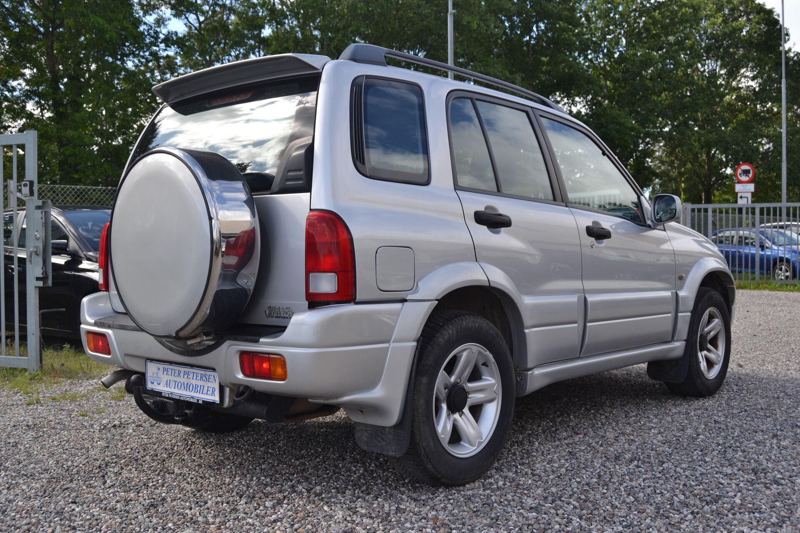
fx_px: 800
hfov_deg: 53.1
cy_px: 266
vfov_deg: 36.9
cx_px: 400
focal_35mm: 36
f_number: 7.1
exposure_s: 1/200
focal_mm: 24
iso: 100
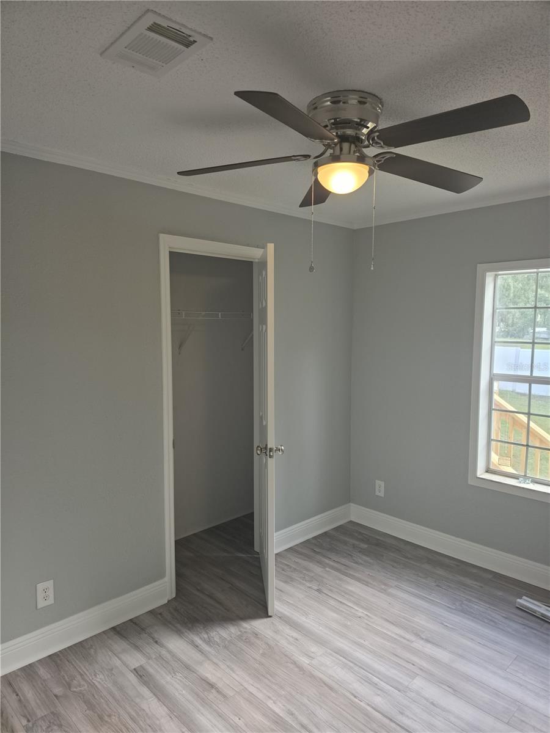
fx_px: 487
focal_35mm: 23
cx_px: 275
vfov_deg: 73.9
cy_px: 366
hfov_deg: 58.9
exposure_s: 1/120
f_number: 1.4
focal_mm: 6.5
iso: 50
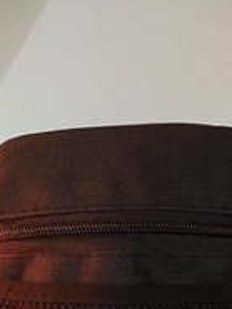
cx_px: 102
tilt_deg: +2.3
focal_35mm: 75
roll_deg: -0.7
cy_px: 253
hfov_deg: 19.7
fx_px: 669
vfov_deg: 25.5
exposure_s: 1/33
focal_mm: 4.25
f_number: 1.8
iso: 500
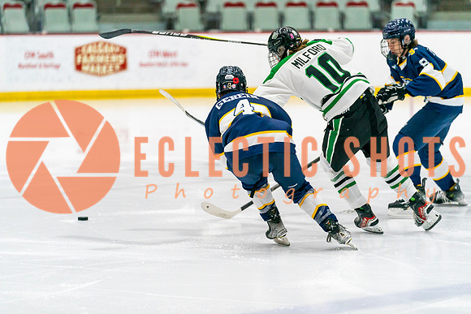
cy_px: 157
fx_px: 2303
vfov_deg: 7.8
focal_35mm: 176
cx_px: 236
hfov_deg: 11.7
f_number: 2.8
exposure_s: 1/1250
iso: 3200
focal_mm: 176
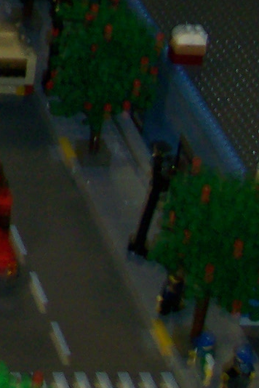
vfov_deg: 10.3
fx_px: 2061
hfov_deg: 6.3
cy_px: -254
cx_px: -643
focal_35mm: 191
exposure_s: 1/30
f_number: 2.8
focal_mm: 8
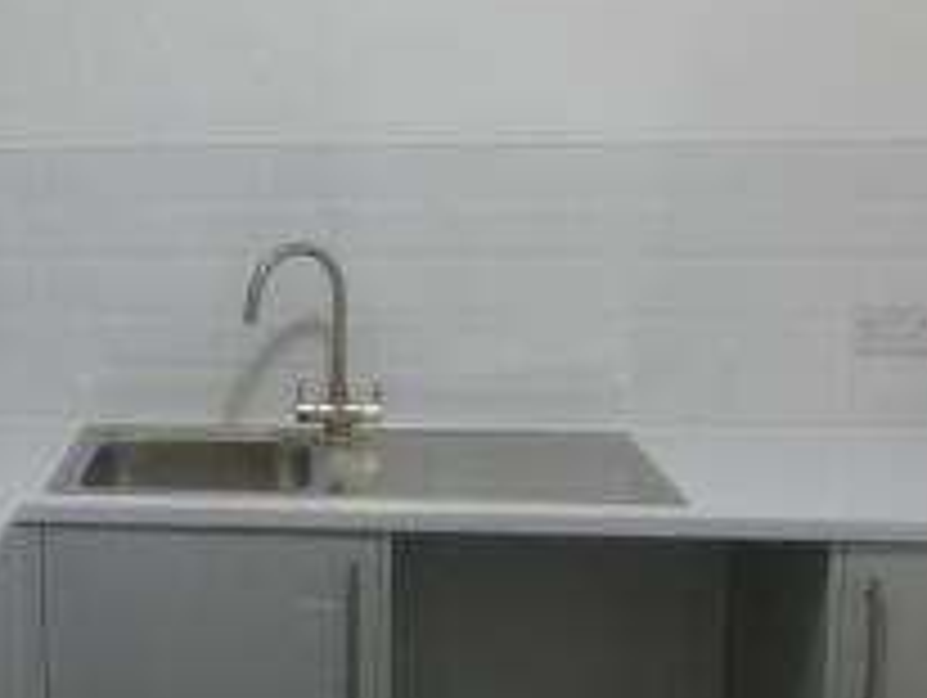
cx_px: 7
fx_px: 1743
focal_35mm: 65
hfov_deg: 28.1
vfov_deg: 22.6
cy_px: 277
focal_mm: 4
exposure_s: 1/30
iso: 160
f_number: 3
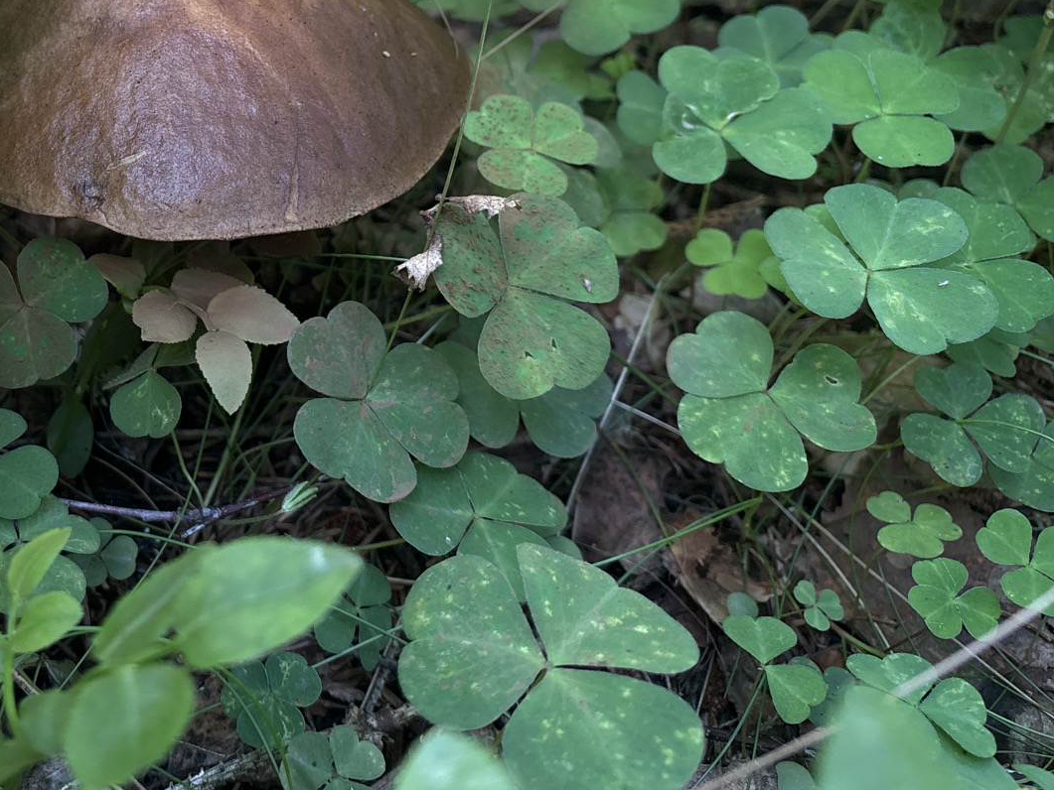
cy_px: 137
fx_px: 1492
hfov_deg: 36.9
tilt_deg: -36.7
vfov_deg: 28.9
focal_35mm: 49
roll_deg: +2.4
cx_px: 141
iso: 125
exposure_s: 1/81
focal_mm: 5.96
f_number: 1.6
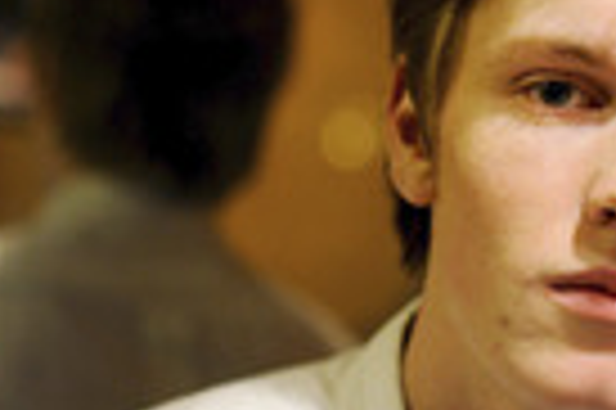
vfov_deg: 11.8
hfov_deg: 17.7
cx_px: 441
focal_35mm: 115
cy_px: 333
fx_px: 1965
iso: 1000
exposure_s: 1/200
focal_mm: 35
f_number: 1.4
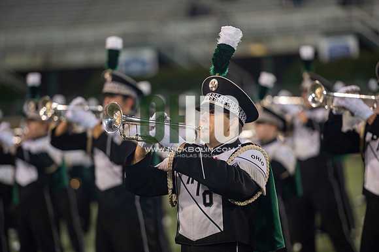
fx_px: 2104
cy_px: 126
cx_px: 190
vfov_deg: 6.9
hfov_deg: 10.3
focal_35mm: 200
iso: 1000
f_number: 2.8
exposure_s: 1/500
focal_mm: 200
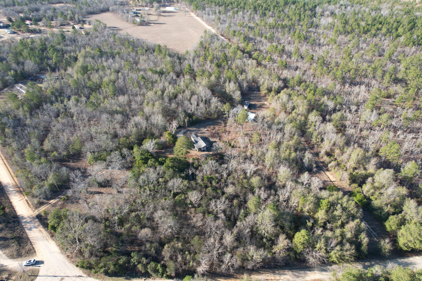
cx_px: 211
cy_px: 140
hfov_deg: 78.6
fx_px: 258
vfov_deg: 57.2
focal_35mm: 22
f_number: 2.8
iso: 110
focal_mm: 8.38
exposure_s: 1/400
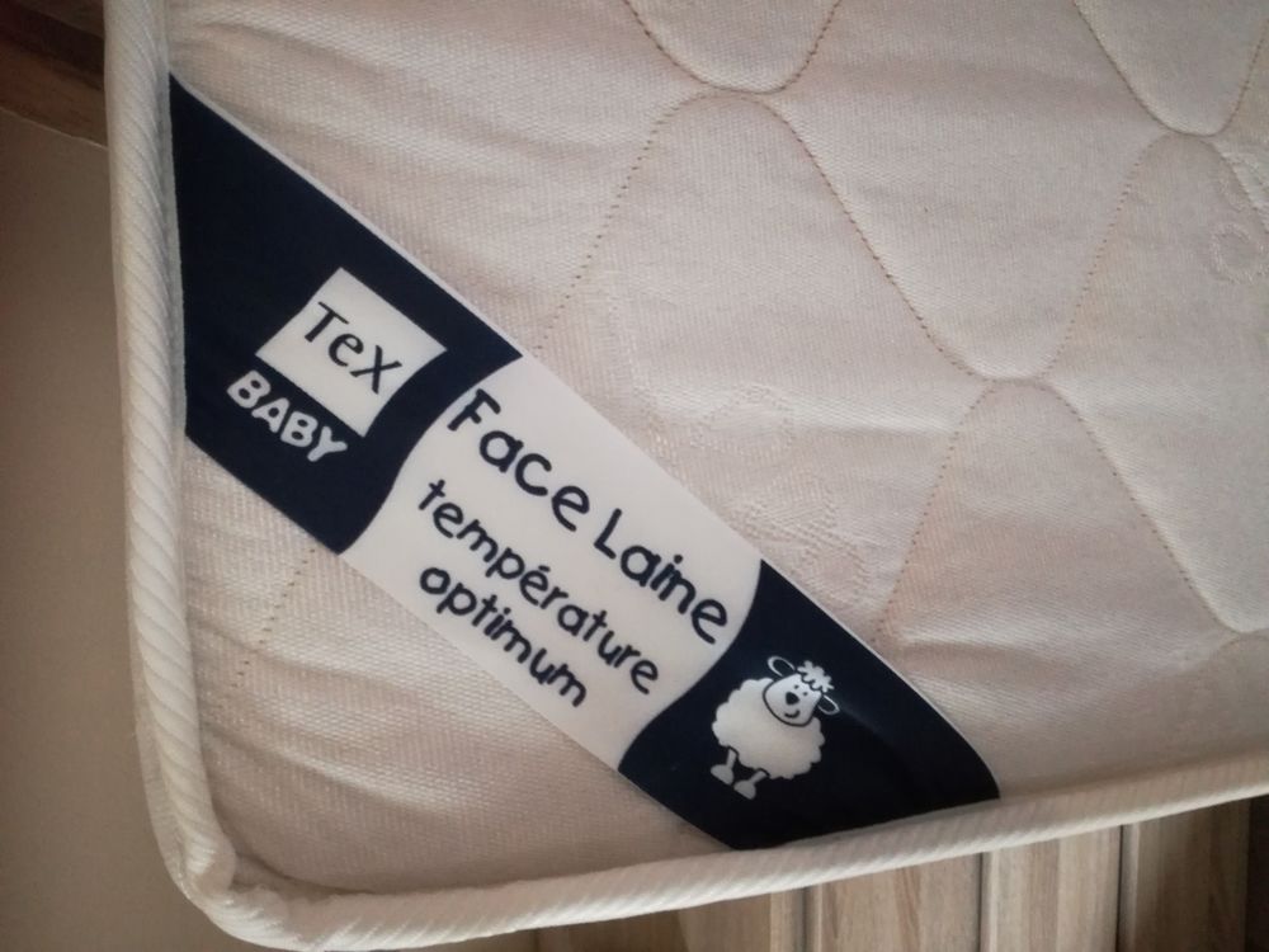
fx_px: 990
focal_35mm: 27
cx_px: 634
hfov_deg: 65.3
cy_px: 476
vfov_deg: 51.4
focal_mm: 3.79
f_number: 2
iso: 800
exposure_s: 1/14.3
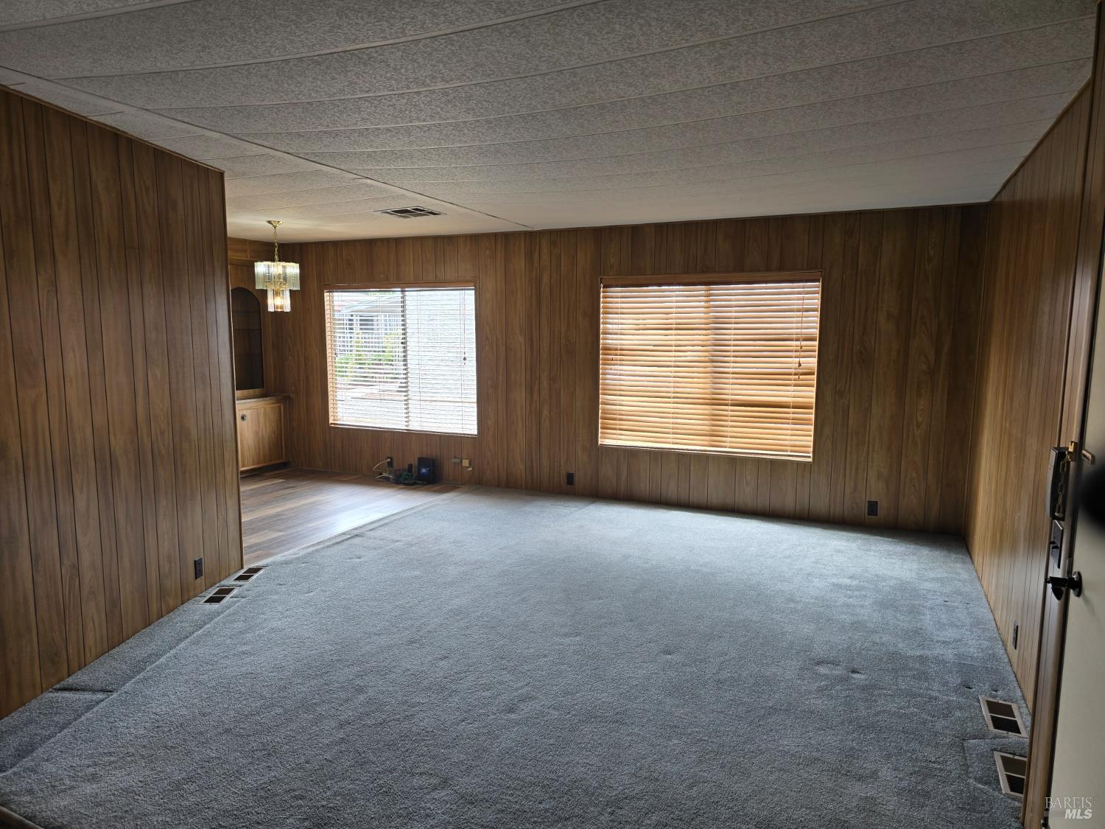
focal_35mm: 23
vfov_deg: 58.9
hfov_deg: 73.9
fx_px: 734
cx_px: 552
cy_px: 414
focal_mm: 6.3
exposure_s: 1/120
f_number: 1.7
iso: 40
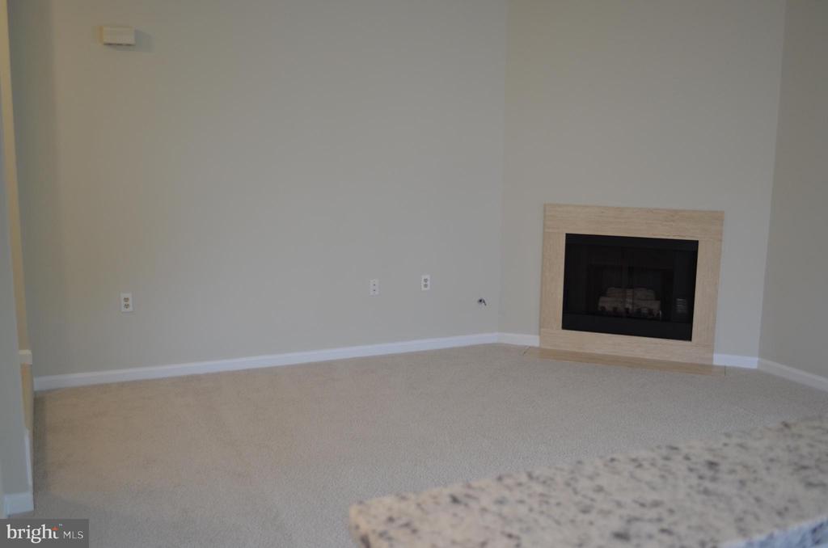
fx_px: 826
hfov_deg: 53.2
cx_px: 414
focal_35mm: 36
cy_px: 274
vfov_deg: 36.7
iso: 640
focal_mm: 24
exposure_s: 1/60
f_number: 4
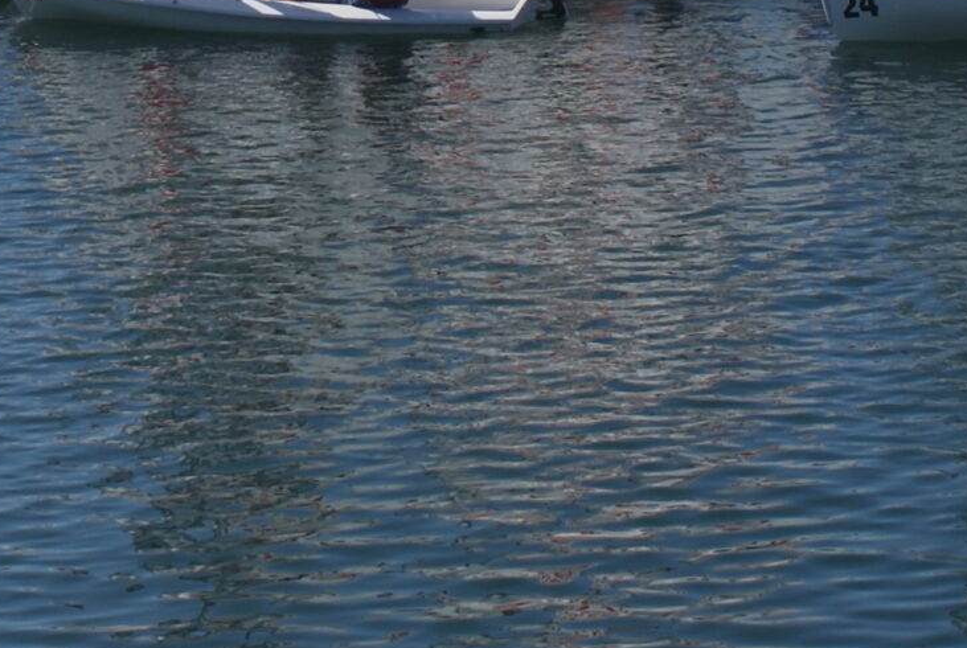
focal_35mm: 210
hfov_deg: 9.8
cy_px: -410
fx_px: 5650
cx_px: 276
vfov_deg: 6.5
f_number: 9
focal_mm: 40
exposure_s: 1/320
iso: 100
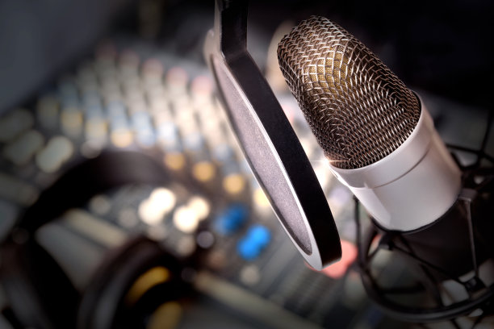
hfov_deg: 28.8
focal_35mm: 70
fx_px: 960
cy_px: 164
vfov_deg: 19.5
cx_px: 247
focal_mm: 70
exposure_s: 1/125
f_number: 20
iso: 64
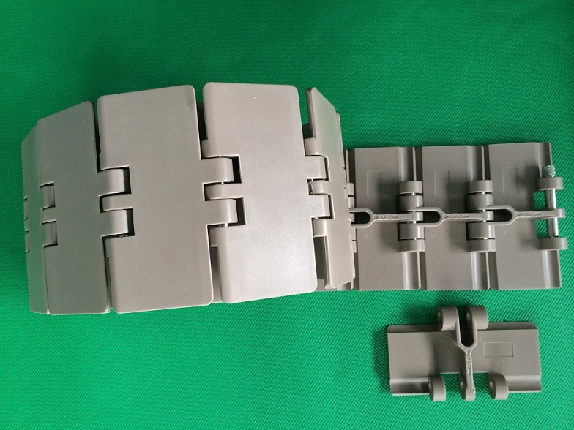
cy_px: 215
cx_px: 287
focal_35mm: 30
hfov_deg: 60.0
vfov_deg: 46.8
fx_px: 497
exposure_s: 1/33
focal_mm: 4.12
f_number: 2.2
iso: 100
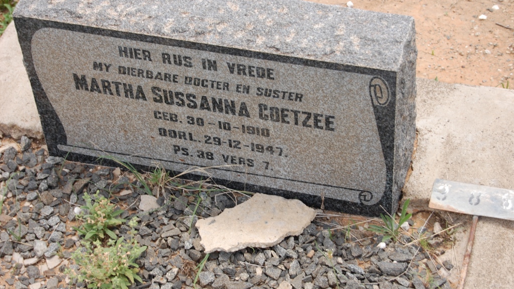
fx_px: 1179
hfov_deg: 24.6
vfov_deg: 14.0
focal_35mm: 87
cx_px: 257
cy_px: 131
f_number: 6.3
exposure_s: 1/160
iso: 200
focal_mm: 55
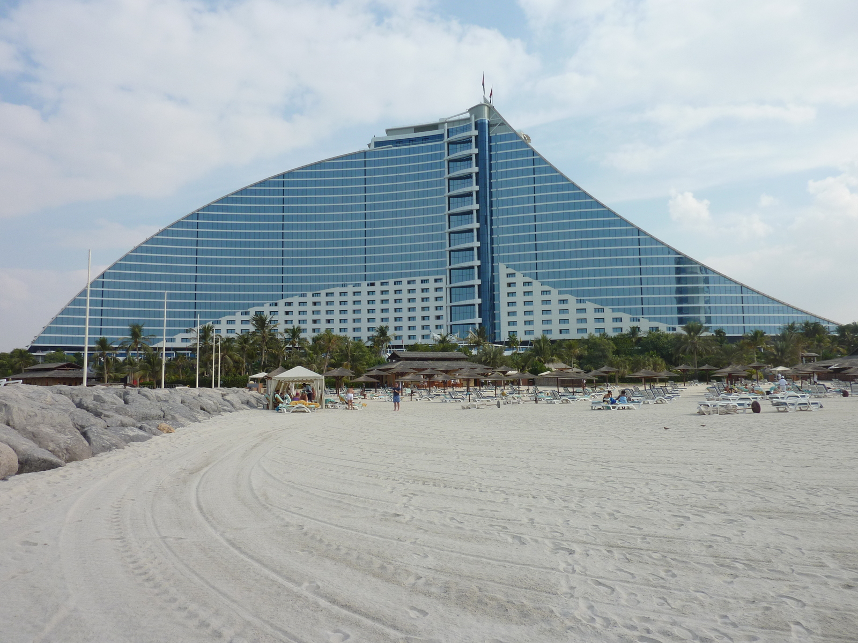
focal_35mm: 25
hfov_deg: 69.4
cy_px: 322
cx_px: 429
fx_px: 620
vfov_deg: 54.9
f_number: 5
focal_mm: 4.1
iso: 80
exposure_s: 1/500
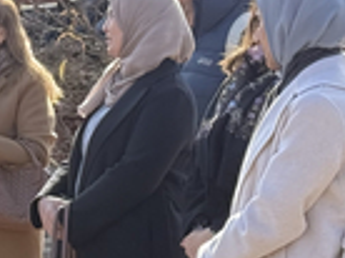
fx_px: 1940
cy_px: 10
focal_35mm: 195
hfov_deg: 9.7
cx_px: -248
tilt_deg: +1.6
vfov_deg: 7.6
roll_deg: +0.2
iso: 100
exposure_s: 1/2273
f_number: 1.78
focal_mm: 6.76
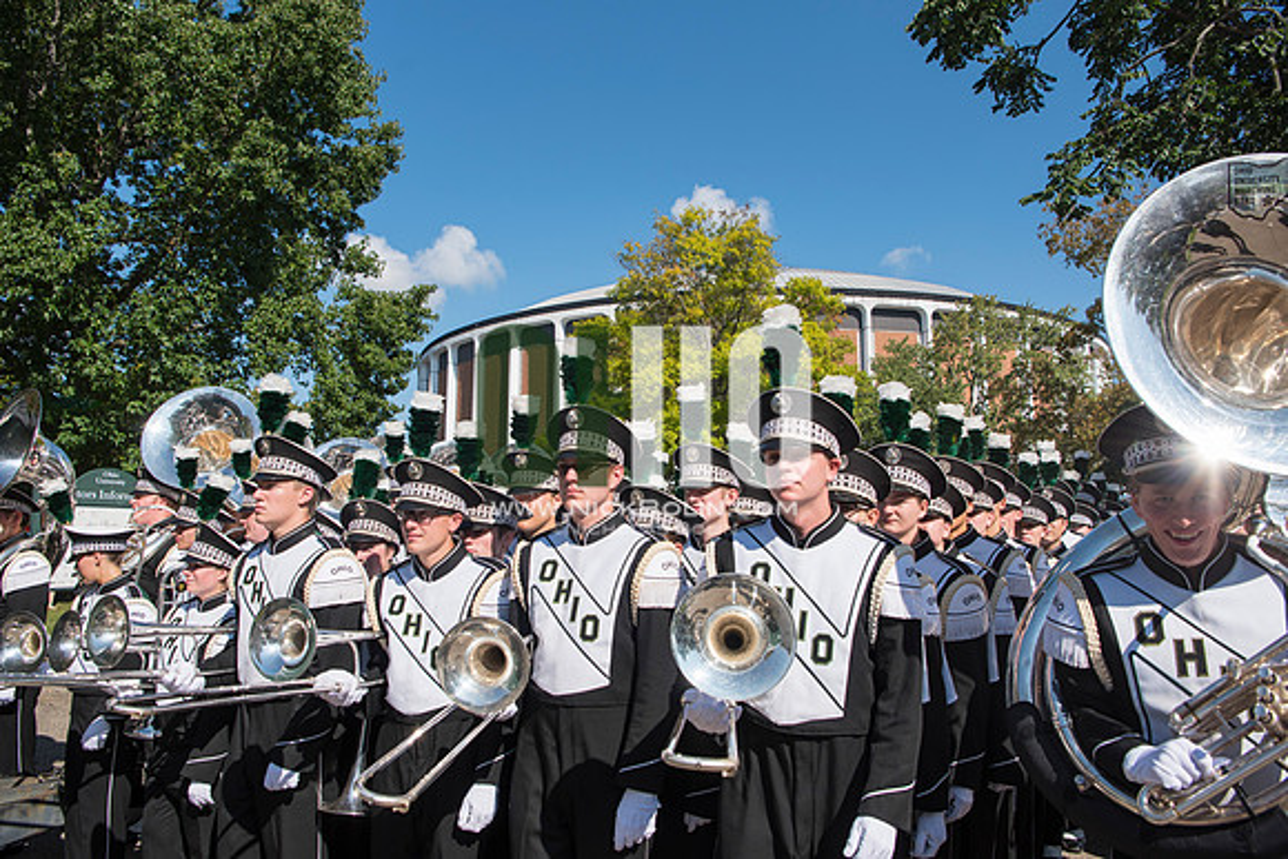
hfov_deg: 73.7
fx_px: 859
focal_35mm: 24
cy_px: 430
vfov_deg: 53.2
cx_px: 644
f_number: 5.6
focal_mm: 24
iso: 200
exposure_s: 1/1600
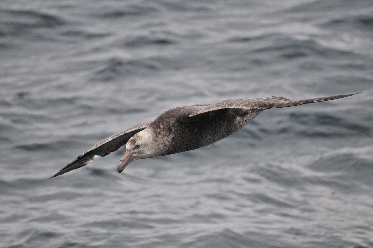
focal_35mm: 450
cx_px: 186
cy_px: 124
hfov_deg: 4.6
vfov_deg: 3.0
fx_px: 4657
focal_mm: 300
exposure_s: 1/800
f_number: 5.6
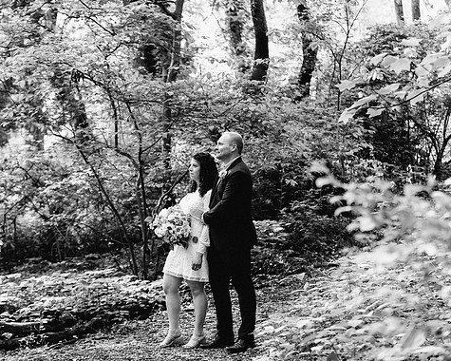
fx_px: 1121
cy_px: 177
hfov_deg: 22.7
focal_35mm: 84
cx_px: 199
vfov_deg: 18.3
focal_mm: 70
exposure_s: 1/320
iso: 640
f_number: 2.8
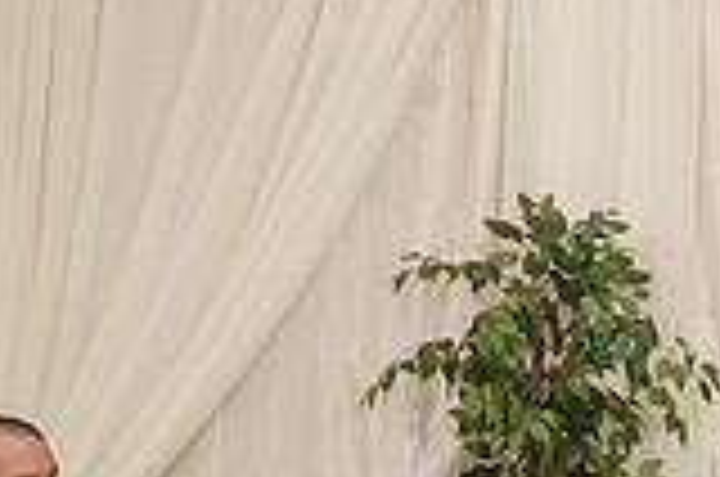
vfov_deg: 8.3
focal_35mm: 161
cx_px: 1193
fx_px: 3214
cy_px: 683
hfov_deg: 12.0
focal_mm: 41
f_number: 4
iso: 2000
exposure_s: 1/160
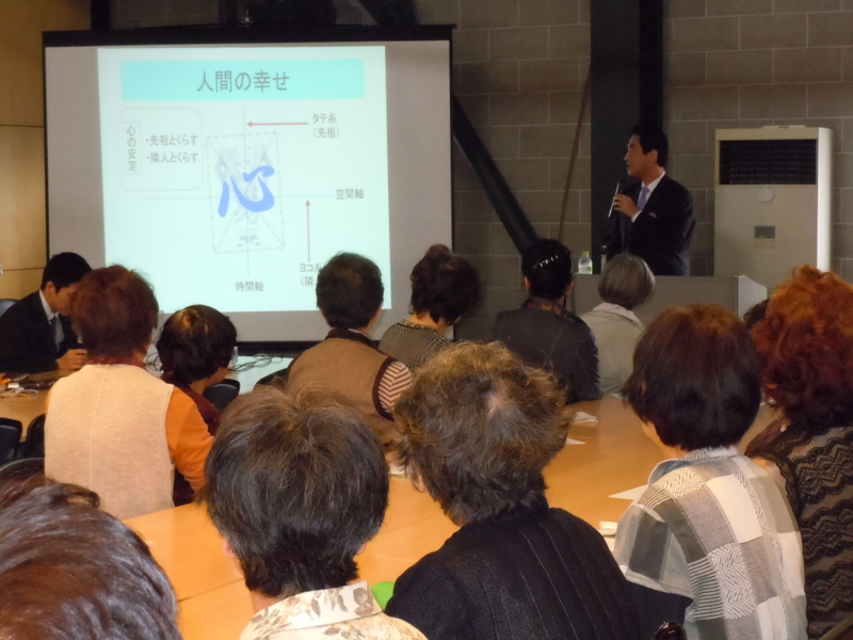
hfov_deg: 26.3
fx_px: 1823
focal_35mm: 74
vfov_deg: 19.9
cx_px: 426
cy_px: 320
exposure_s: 1/40
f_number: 5.2
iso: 1000
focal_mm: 13.2
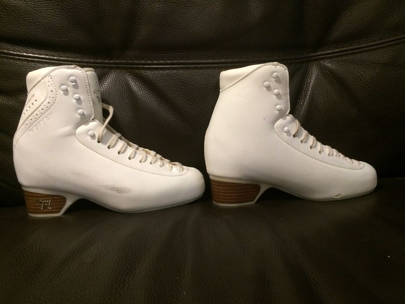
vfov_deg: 48.2
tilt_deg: -27.8
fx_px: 339
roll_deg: +2.3
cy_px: 152
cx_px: 202
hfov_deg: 61.7
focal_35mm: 29
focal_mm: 4.15
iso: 320
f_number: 2.2
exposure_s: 1/33
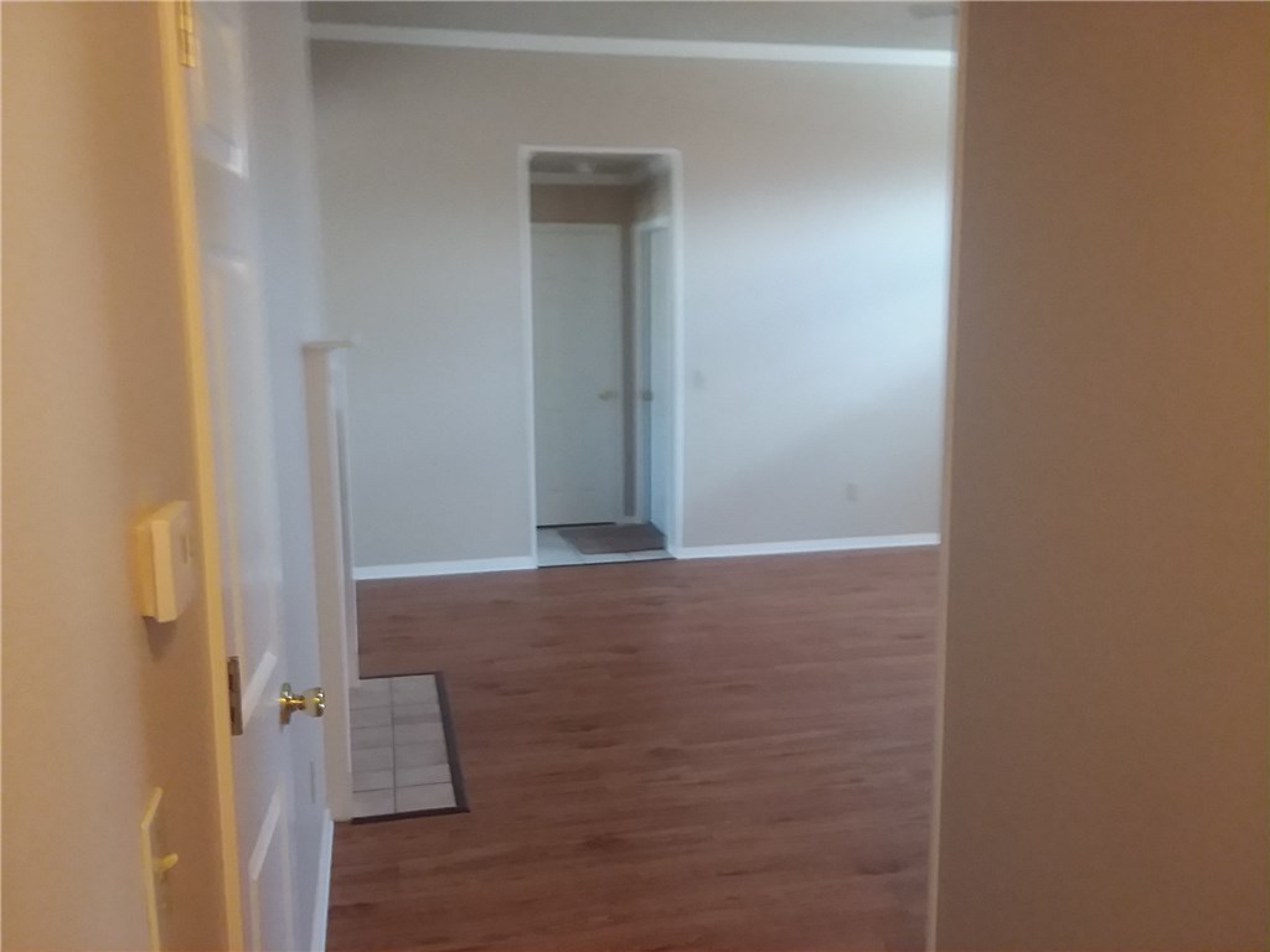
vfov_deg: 48.2
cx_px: 635
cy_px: 476
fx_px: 1064
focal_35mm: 29
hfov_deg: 61.7
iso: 200
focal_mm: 2.47
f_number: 1.9
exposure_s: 1/30
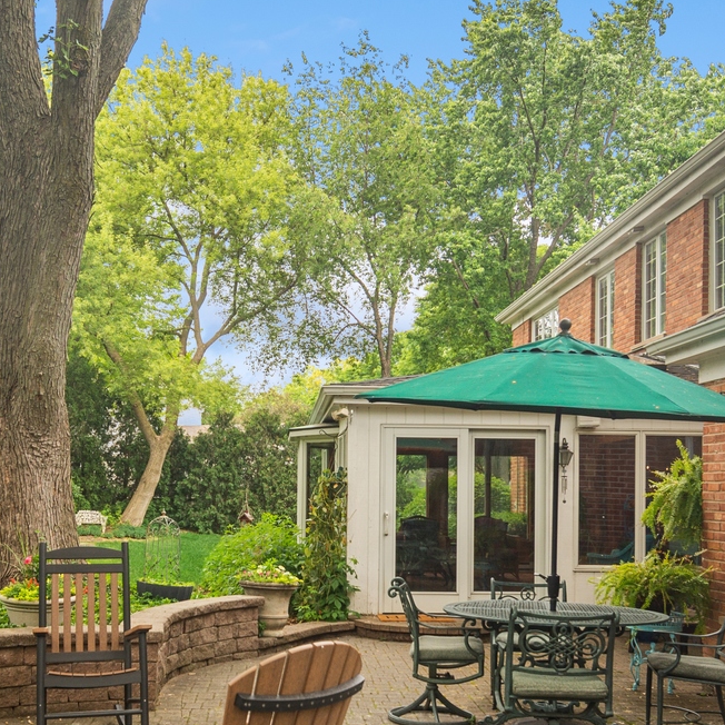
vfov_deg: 42.8
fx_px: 900
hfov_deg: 43.6
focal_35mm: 38
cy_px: 522
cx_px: 288
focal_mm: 12
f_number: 9
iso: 200
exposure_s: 1/200
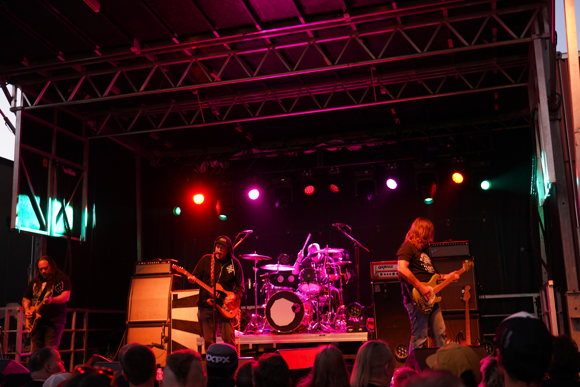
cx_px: 290
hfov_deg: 48.5
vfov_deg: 33.4
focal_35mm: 40
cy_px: 194
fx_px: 644
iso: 2500
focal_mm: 40
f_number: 4
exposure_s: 1/60
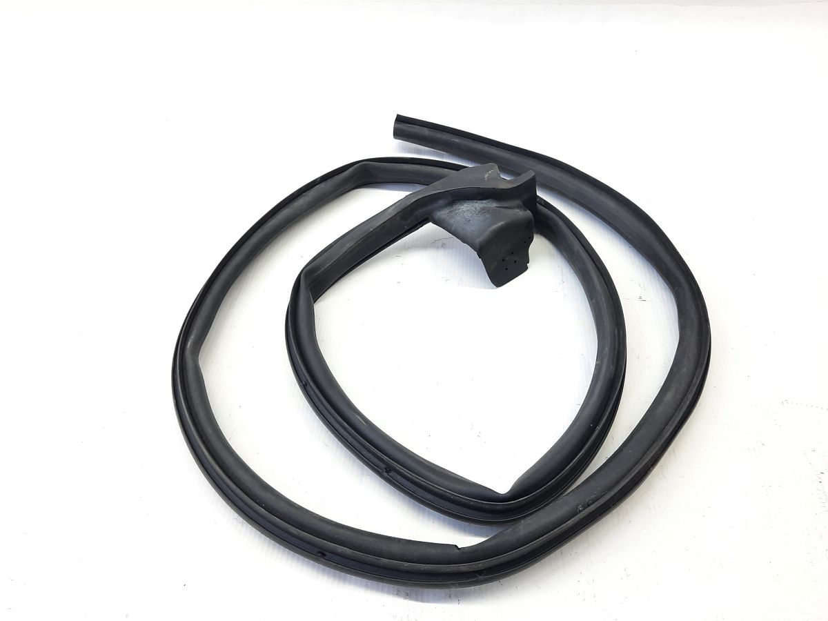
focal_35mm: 25
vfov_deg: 54.9
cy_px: 310
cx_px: 414
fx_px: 598
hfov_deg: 69.4
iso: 100
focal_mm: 4.6
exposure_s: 1/50
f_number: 2
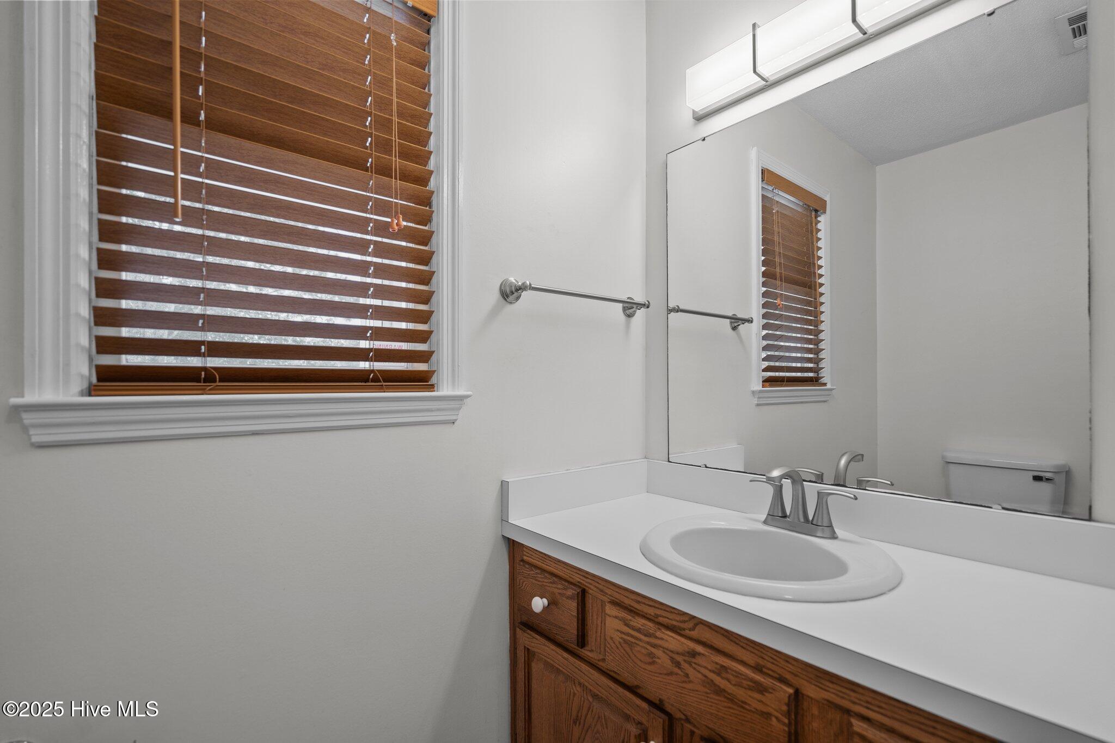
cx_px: 558
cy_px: 372
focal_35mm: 16
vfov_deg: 73.7
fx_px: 495
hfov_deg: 96.7
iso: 400
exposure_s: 1/20
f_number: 4
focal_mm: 16
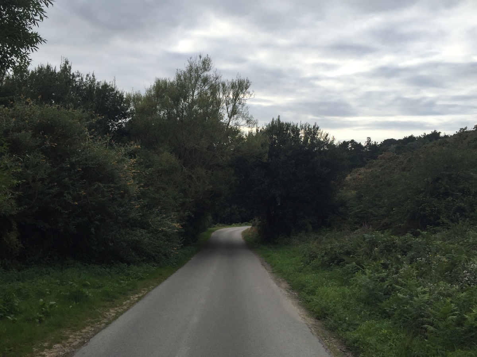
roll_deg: -1.8
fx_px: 400
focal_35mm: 29
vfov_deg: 48.2
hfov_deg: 61.7
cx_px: 238
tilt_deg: -1.3
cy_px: 178
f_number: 2.2
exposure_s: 1/824
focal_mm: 4.15
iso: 32
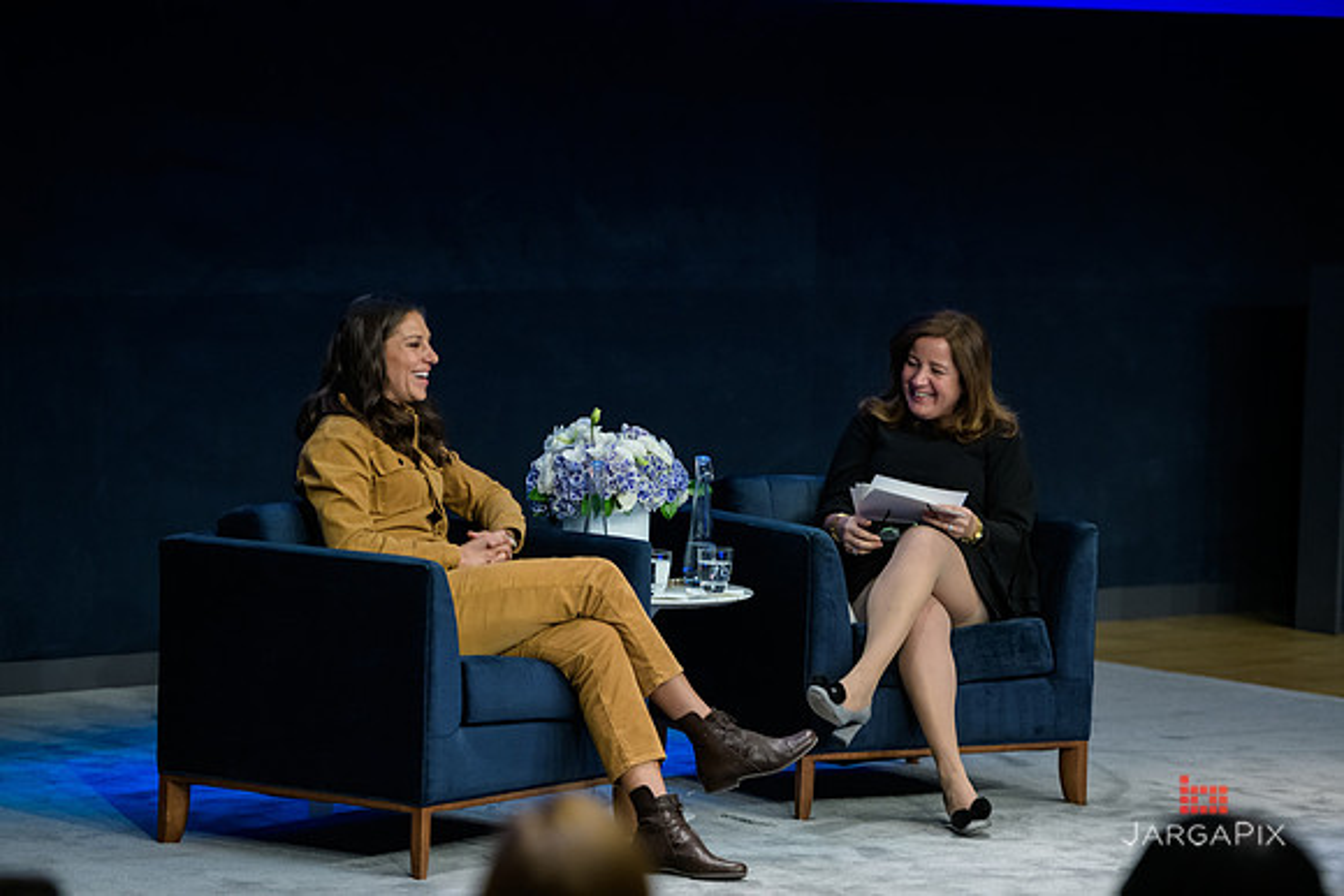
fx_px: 5228
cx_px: 672
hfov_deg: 14.7
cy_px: 448
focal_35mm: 140
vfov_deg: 9.8
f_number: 3.2
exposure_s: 1/250
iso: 1600
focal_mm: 140
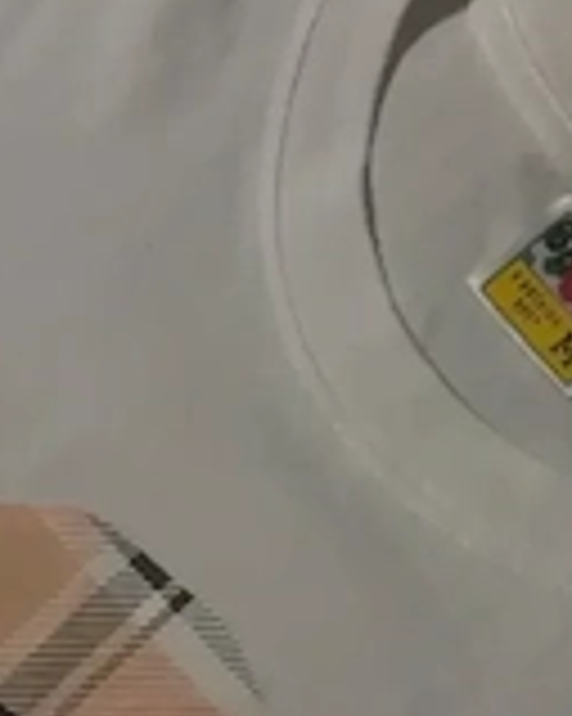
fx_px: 1356
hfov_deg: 23.0
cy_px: 441
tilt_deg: -84.4
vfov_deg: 29.5
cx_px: 554
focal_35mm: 64
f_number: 1.6
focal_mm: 5.96
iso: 160
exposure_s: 1/50
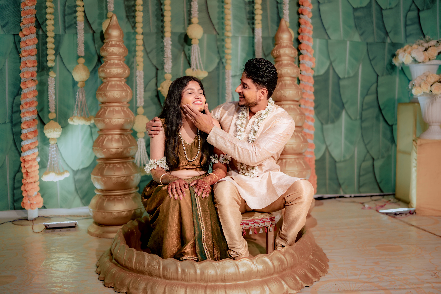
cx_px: 220
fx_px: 429
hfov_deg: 54.4
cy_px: 147
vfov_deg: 37.9
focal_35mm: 35
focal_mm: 35
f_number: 1.6
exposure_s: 1/320
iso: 400
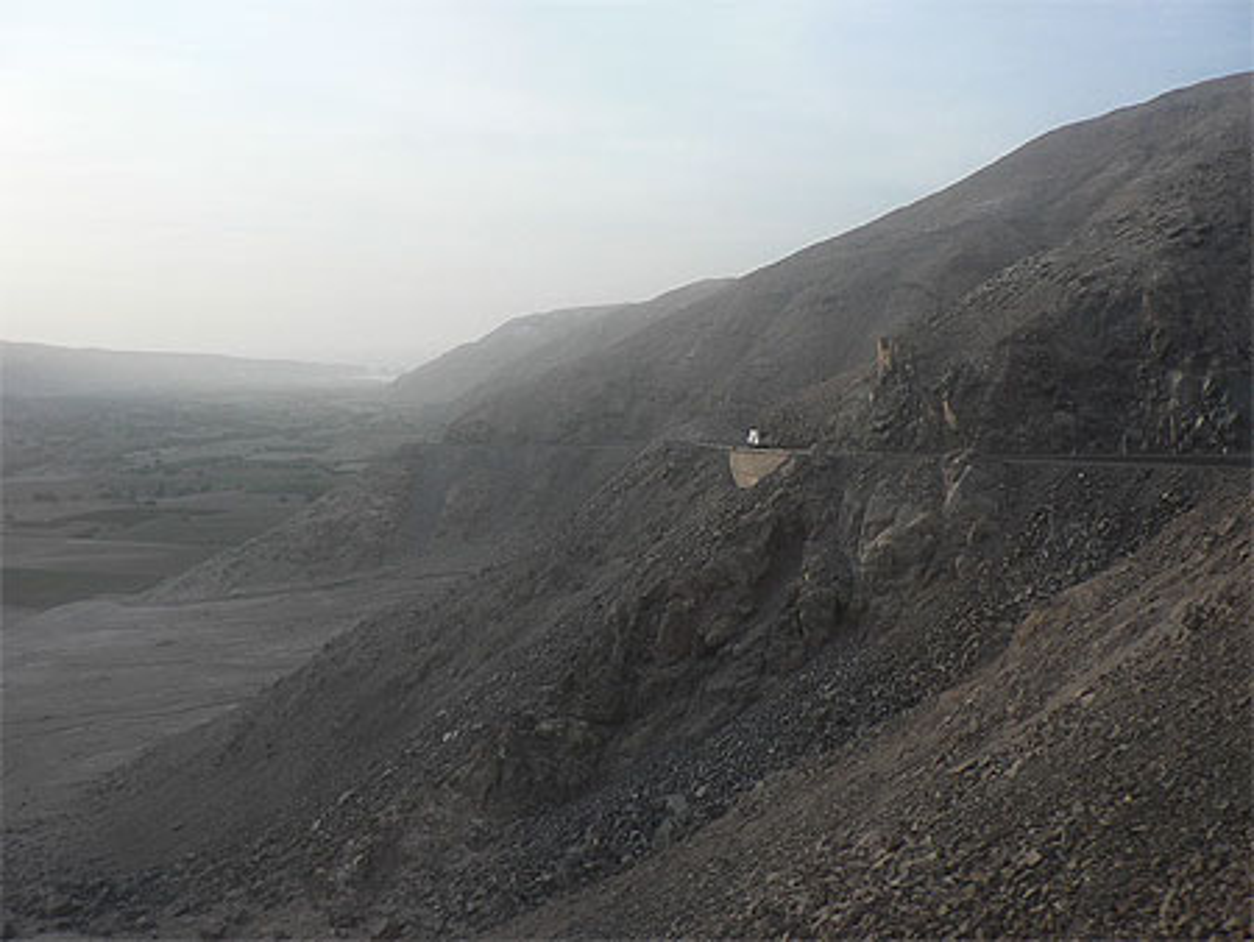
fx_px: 1305
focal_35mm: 36
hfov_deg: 51.3
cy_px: 471
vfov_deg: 39.7
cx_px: 627
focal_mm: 6
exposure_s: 1/50
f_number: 2.8
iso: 80
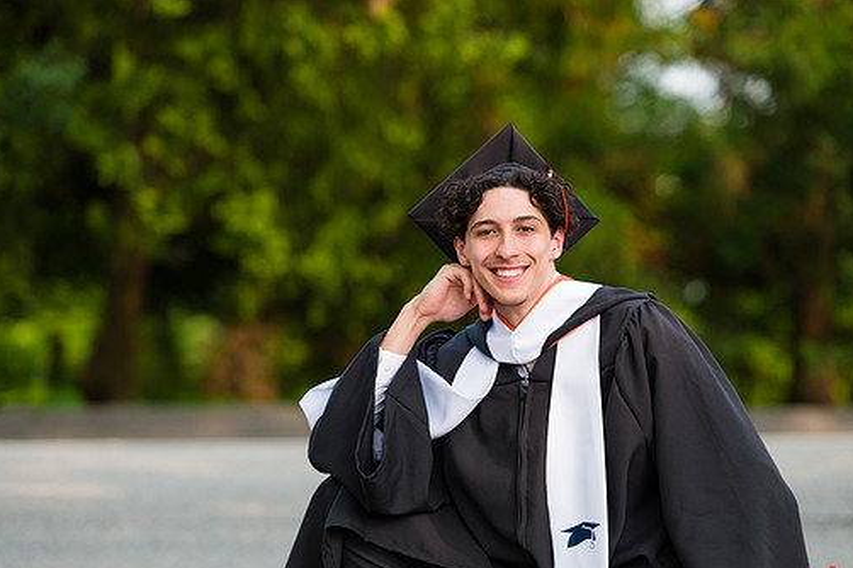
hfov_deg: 11.5
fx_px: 4238
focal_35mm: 179
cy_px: 327
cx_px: 457
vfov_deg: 7.7
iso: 200
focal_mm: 155
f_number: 3.2
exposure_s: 1/640
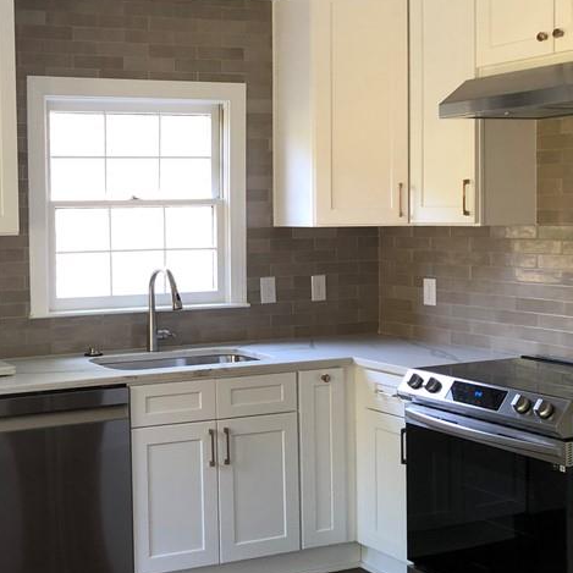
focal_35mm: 54
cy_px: 247
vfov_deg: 31.6
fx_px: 1011
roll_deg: +0.5
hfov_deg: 30.2
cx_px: 55
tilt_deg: -2.0
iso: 40
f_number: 1.8
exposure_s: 1/24
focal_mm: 3.99
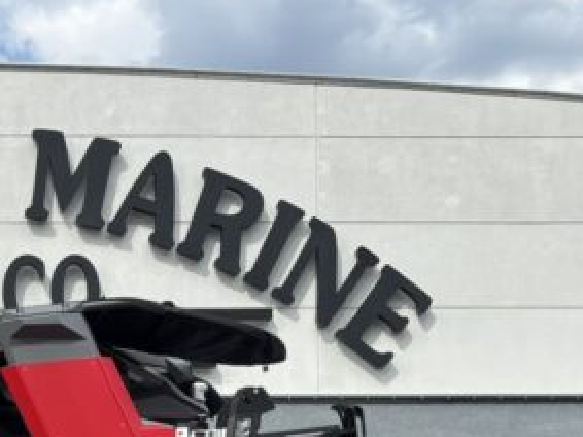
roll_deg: +0.6
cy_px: 670
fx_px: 1650
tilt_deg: +1.3
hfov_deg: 19.4
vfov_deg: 14.1
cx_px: -22
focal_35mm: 98
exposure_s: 1/2710
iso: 50
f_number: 1.6
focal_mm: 5.96
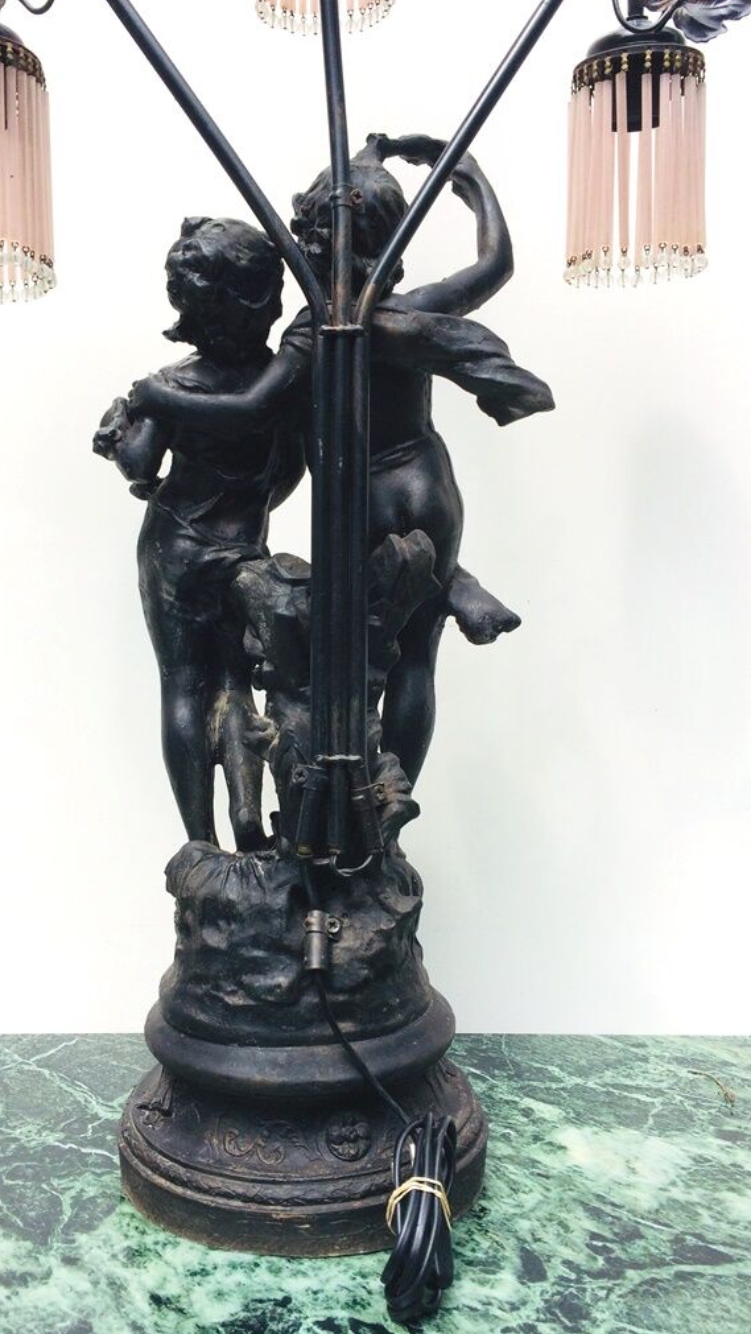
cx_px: 298
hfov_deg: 36.5
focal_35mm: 32
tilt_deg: -5.1
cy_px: 664
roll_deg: +0.1
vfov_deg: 61.0
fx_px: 1132
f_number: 2.2
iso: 32
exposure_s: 1/1368
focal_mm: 4.15
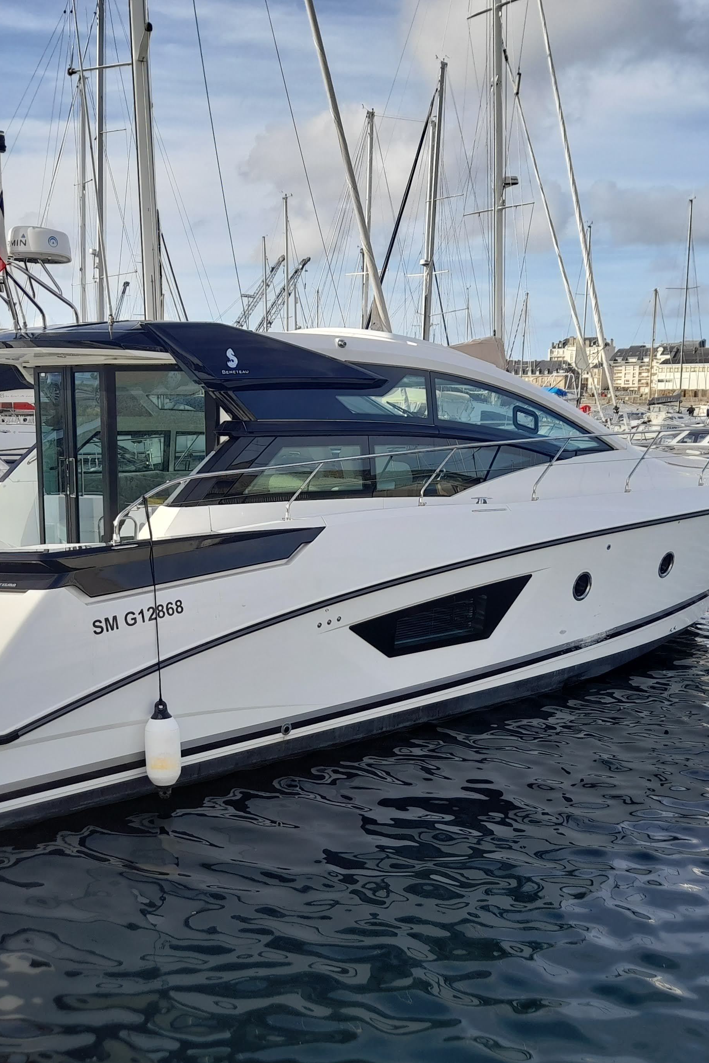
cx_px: 276
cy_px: 582
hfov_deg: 34.9
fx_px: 1122
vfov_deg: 50.6
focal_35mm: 38
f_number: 2
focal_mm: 4.6
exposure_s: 1/270
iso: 20
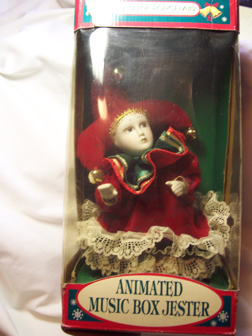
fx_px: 359
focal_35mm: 37
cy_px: 168
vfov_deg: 50.1
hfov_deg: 38.7
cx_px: 126
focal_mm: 5.6
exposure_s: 1/30
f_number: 2.8
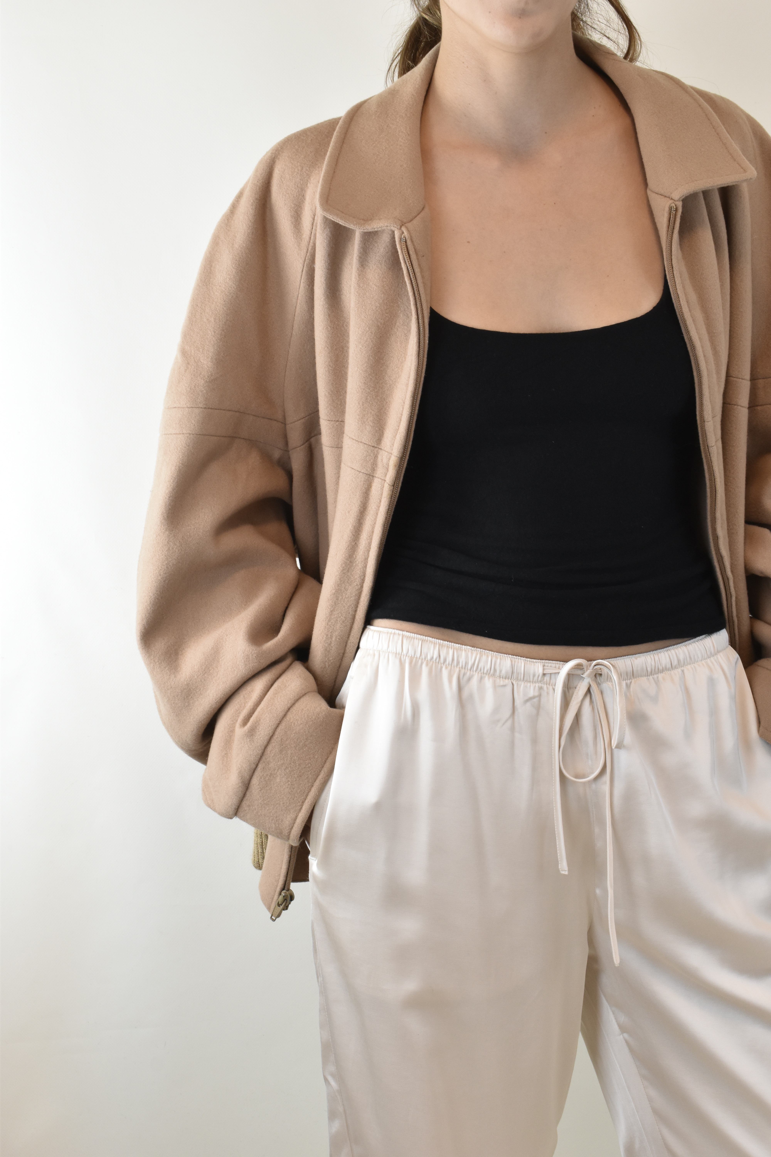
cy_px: 578
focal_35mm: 60
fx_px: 1927
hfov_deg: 22.6
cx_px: 386
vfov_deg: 33.4
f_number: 11
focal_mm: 40
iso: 1000
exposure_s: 1/50
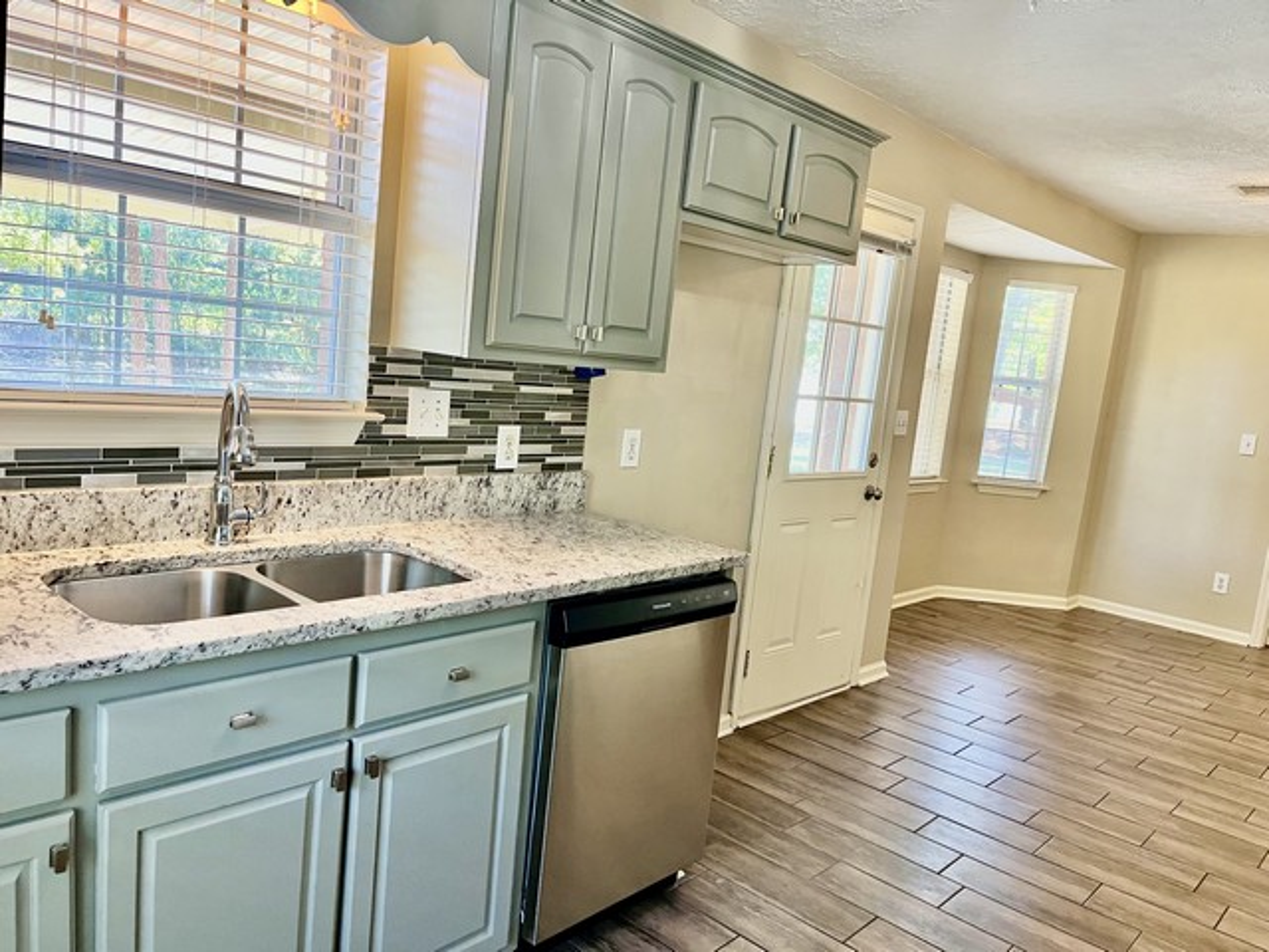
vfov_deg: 53.1
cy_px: 476
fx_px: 953
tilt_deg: -8.2
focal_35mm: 26
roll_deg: -5.9
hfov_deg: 67.3
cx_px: 634
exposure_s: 1/60
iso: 125
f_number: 1.6
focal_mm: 5.1
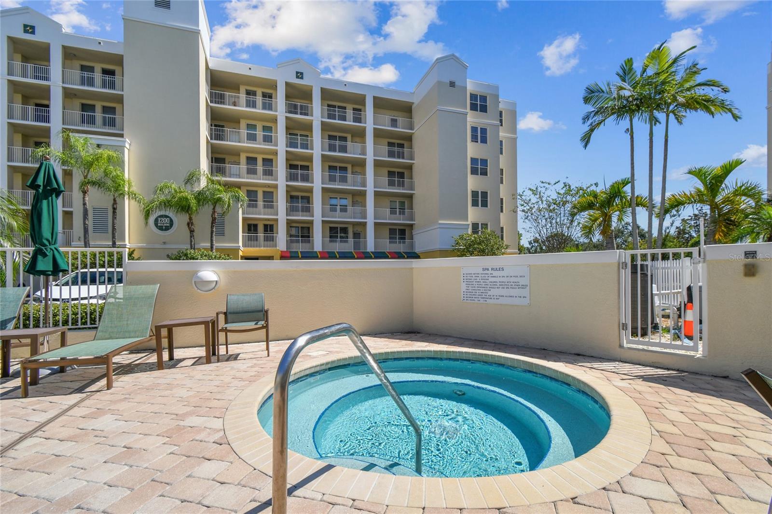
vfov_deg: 77.3
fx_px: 322
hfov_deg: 100.4
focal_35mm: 15
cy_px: 257
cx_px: 386
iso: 100
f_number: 7.1
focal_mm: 10
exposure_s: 1/250
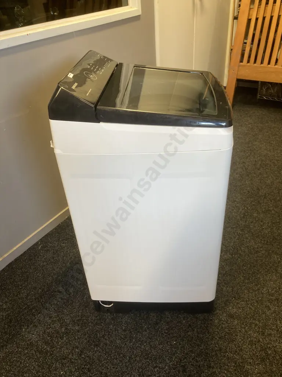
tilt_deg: -35.1
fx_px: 304
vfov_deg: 63.4
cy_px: 188
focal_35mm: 28
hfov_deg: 49.7
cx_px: 141
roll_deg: +3.0
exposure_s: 1/50
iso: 64
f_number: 1.8
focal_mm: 3.99
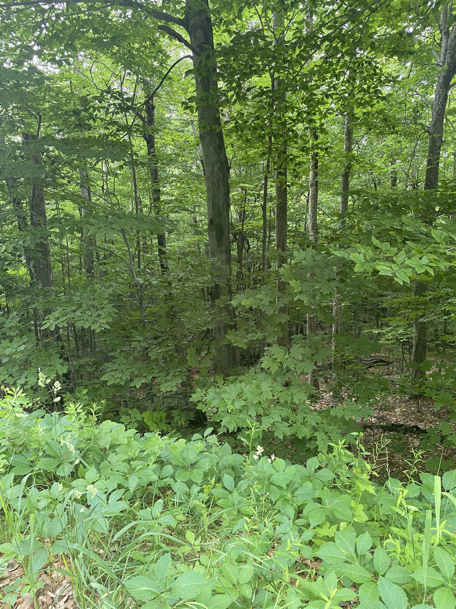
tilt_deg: -11.9
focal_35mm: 26
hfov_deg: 53.1
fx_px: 457
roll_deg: +0.9
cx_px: 228
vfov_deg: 67.3
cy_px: 304
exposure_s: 1/60
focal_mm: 4.25
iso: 160
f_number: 1.8
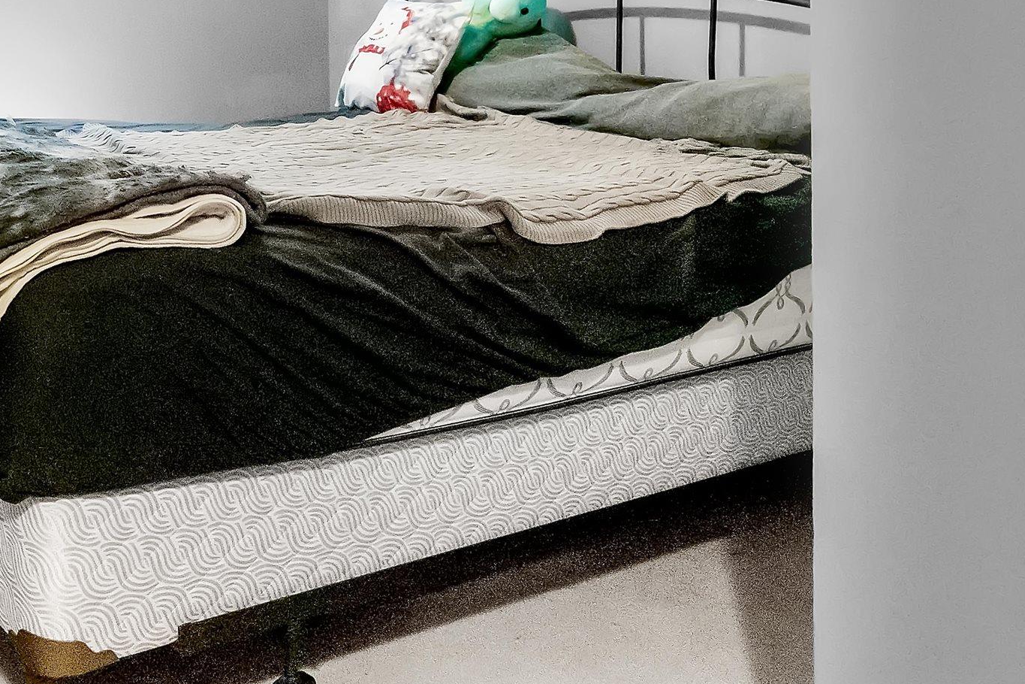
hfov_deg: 44.1
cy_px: 2
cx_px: -1
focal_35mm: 37
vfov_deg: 32.9
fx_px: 1057
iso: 22800
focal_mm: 11
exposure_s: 1/15
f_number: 8
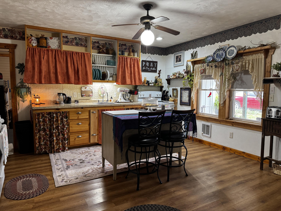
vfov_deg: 56.8
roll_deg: -0.4
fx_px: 195
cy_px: 106
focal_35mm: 24
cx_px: 140
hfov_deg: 71.6
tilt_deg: -5.9
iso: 250
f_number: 1.78
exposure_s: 1/60
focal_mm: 6.76
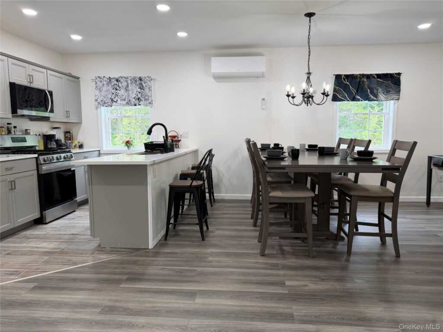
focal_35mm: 24
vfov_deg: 56.8
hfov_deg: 71.6
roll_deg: +0.7
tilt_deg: -5.8
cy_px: 166
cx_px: 222
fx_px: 307
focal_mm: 6.76
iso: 125
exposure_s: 1/120
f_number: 1.78
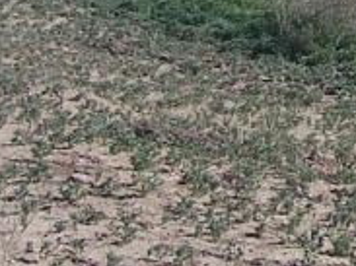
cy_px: -229
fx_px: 2189
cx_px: 667
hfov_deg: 8.9
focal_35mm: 213
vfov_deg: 6.8
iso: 80
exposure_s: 1/750
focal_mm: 6.3
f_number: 4
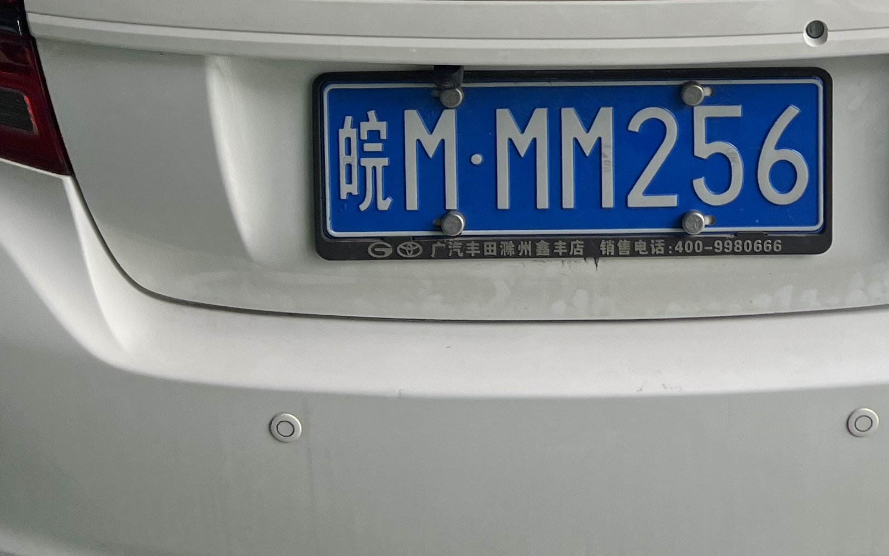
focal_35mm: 69
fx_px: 1672
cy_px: -131
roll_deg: +0.2
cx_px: 580
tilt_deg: -14.7
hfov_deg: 29.6
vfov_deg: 17.9
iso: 50
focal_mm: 5.7
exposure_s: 1/401
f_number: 1.5
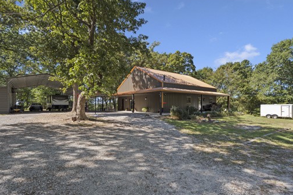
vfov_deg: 64.4
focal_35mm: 19
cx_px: 151
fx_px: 155
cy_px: 107
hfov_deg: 86.9
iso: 200
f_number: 8
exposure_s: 1/160
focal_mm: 16
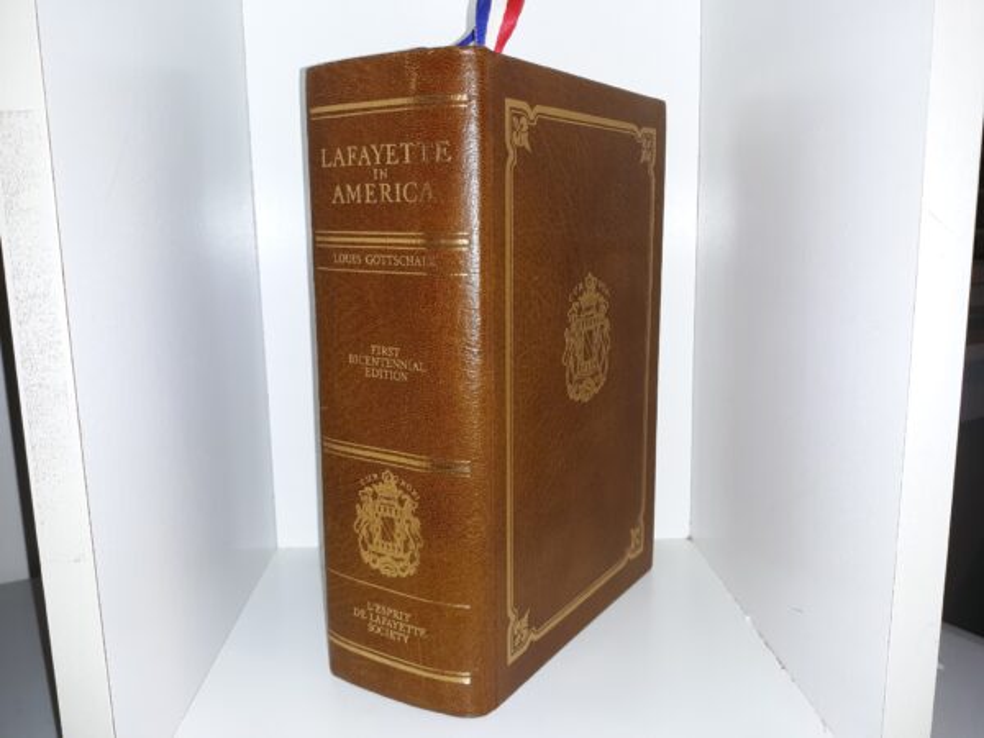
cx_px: 492
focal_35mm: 28
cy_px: 369
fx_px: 796
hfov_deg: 63.4
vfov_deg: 49.7
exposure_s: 1/60
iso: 50
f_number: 1.7
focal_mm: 3.7
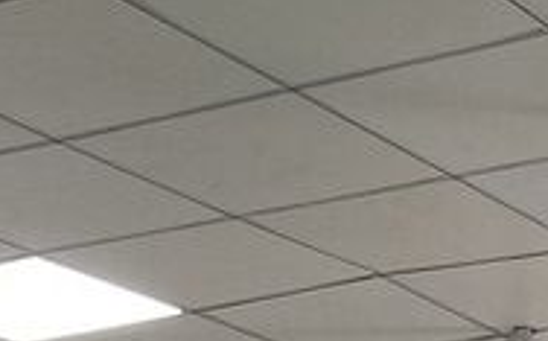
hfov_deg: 12.9
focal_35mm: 158
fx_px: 2357
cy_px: 947
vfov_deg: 7.5
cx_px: 679
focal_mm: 3.99
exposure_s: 1/100
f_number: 1.8
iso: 80
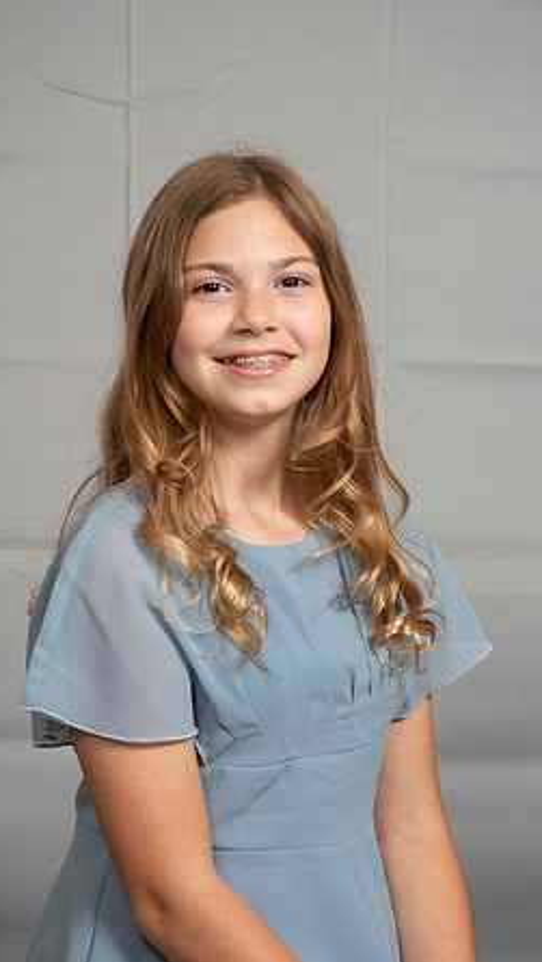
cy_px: 480
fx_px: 2830
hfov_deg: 10.9
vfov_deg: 19.3
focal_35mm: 111
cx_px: 245
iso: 100
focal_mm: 70
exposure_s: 1/60
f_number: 6.3
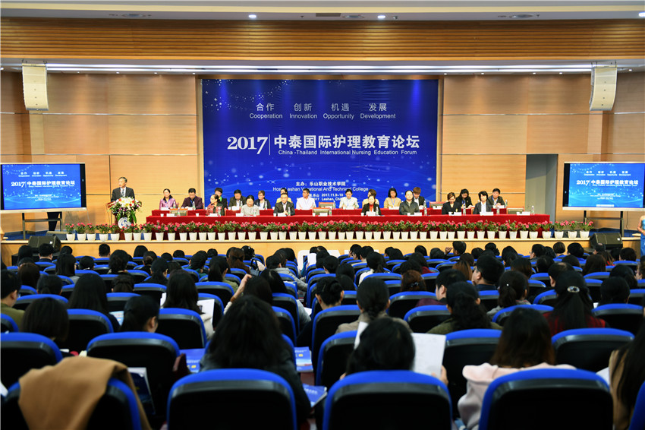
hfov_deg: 48.5
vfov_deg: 33.4
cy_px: 215
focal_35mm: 40
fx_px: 716
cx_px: 322
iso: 360
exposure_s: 1/40
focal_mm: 40
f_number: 2.8
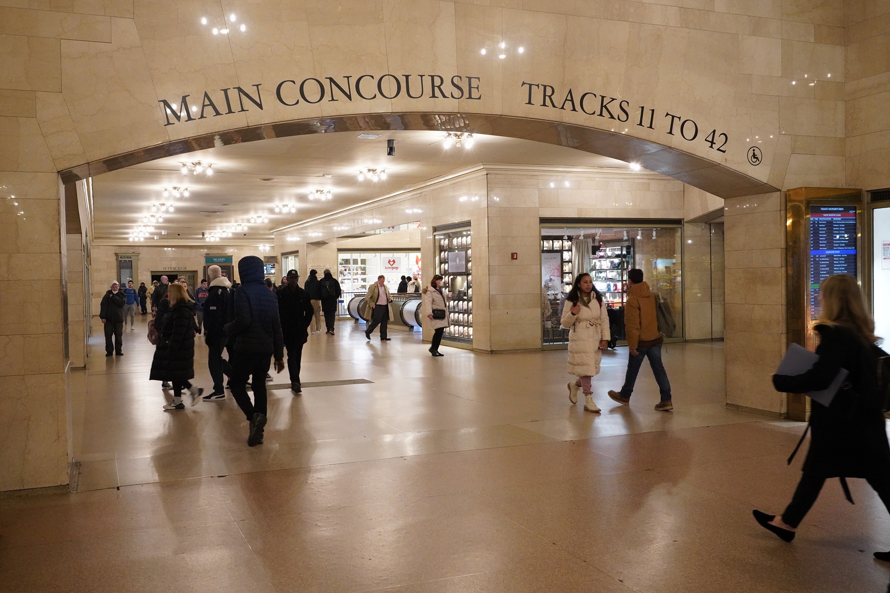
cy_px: 296
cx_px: 445
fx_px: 668
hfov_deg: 67.4
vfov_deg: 47.9
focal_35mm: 27
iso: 6400
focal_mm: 27
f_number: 7.1
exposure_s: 1/80
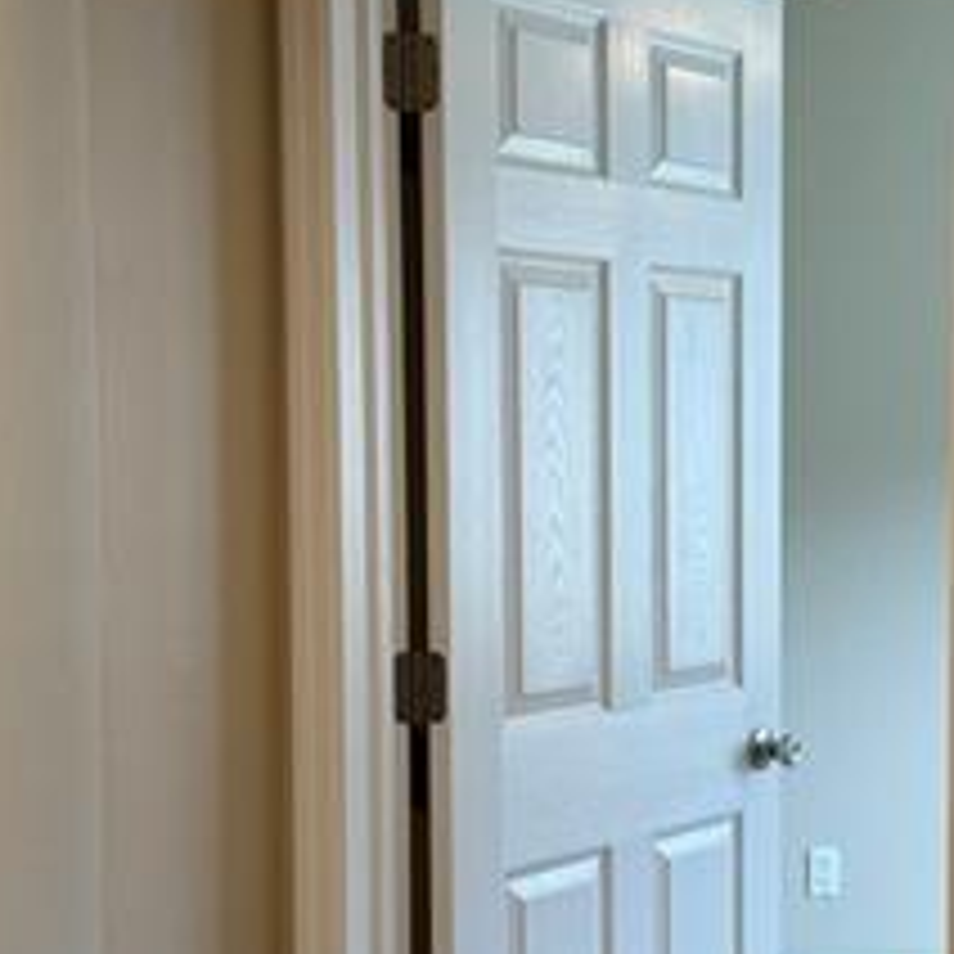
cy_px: 657
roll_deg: -0.2
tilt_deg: -4.2
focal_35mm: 77
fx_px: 2401
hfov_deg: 22.3
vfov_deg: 22.4
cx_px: 670
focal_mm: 6.76
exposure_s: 1/120
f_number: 1.78
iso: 200
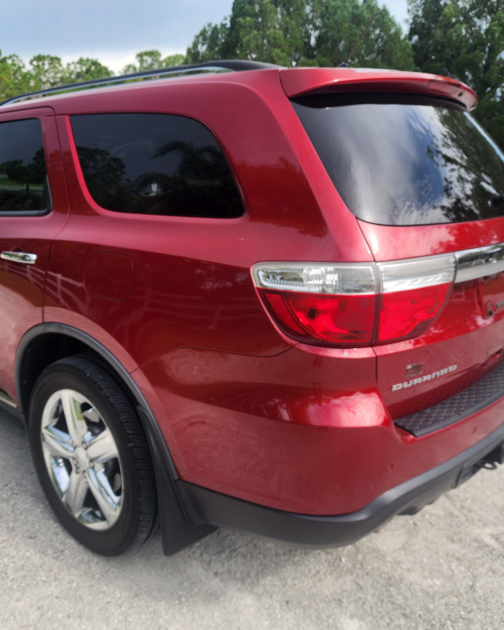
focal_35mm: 30
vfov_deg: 58.8
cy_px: 316
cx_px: 194
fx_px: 559
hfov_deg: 48.1
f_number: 1.8
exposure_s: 1/432
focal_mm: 6.4
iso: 12
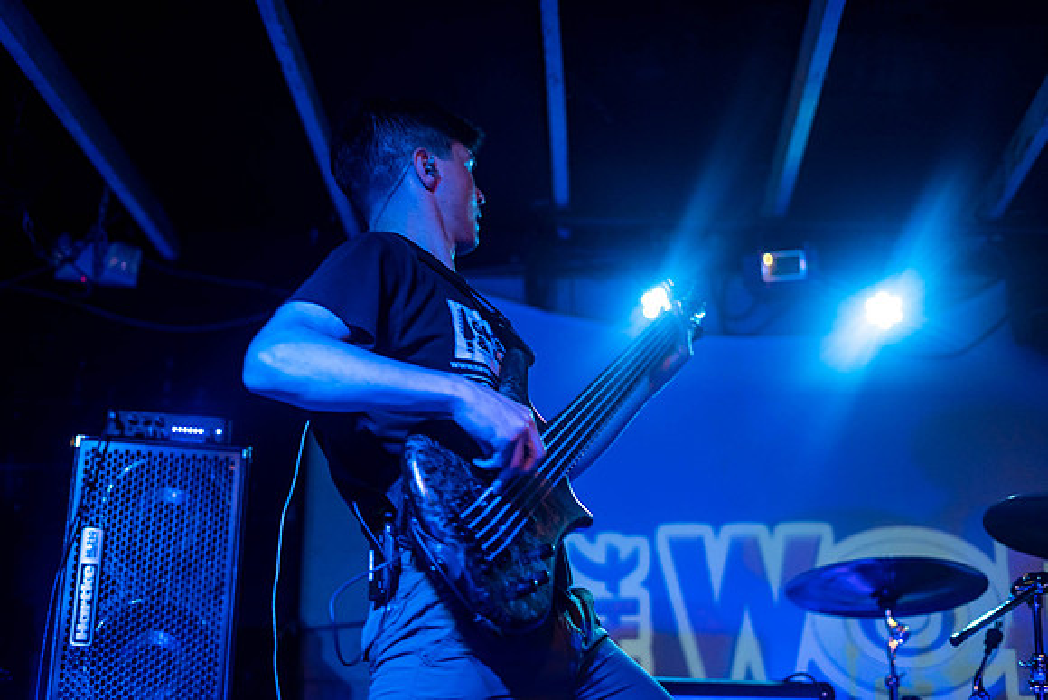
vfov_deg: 27.0
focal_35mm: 50
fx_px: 1456
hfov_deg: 39.6
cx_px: 524
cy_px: 350
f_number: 2
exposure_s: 1/100
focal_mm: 50
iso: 800
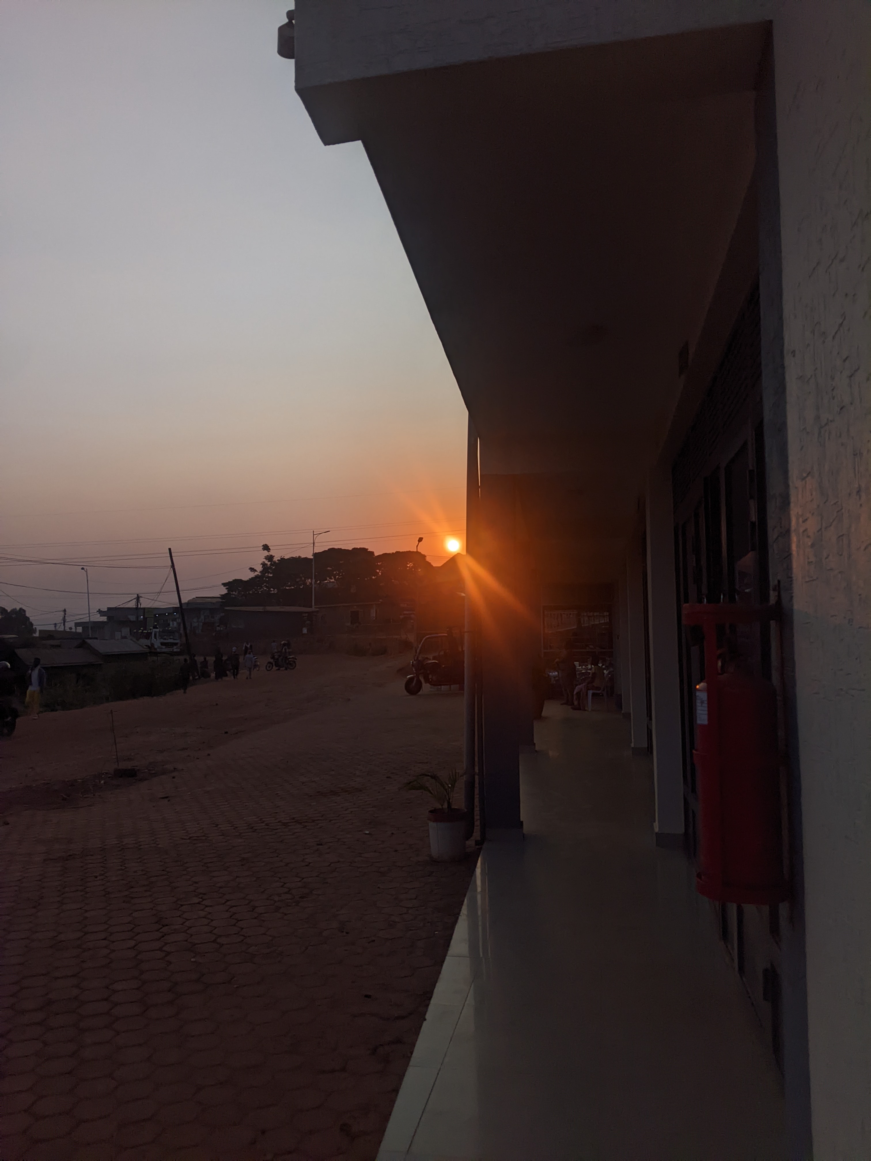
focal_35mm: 27
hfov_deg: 51.4
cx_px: 436
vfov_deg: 65.3
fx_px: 906
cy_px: 580
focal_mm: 4.44
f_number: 1.8
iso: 54
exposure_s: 1/7812
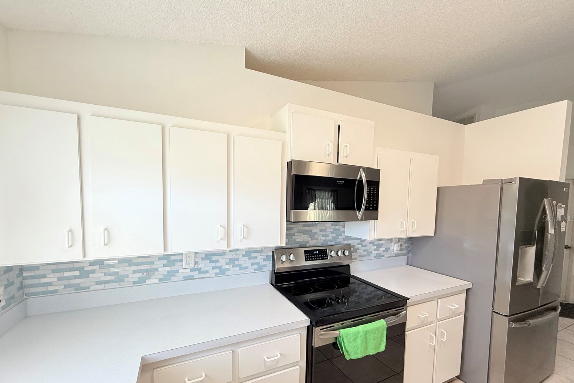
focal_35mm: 15
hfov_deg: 100.4
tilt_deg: -3.3
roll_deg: -0.7
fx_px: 239
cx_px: 282
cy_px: 218
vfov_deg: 76.9
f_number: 2.2
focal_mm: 2.22
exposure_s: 1/120
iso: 125
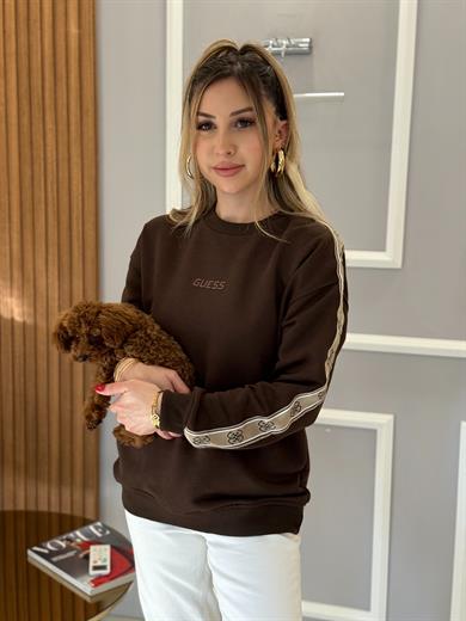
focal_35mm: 48
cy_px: 310
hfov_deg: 30.3
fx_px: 862
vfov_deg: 39.7
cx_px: 233
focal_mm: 6.76
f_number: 1.78
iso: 160
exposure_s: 1/221
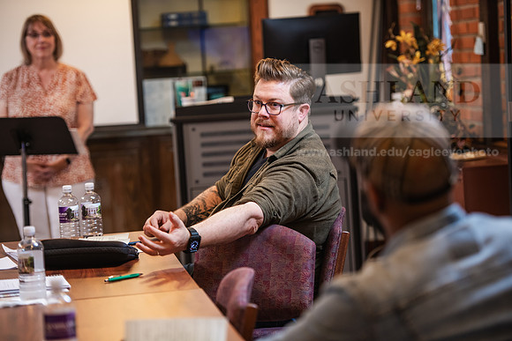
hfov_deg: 17.6
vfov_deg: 11.8
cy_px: 170
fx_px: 1650
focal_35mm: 116
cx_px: 256
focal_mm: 116
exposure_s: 1/160
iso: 800
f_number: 2.8
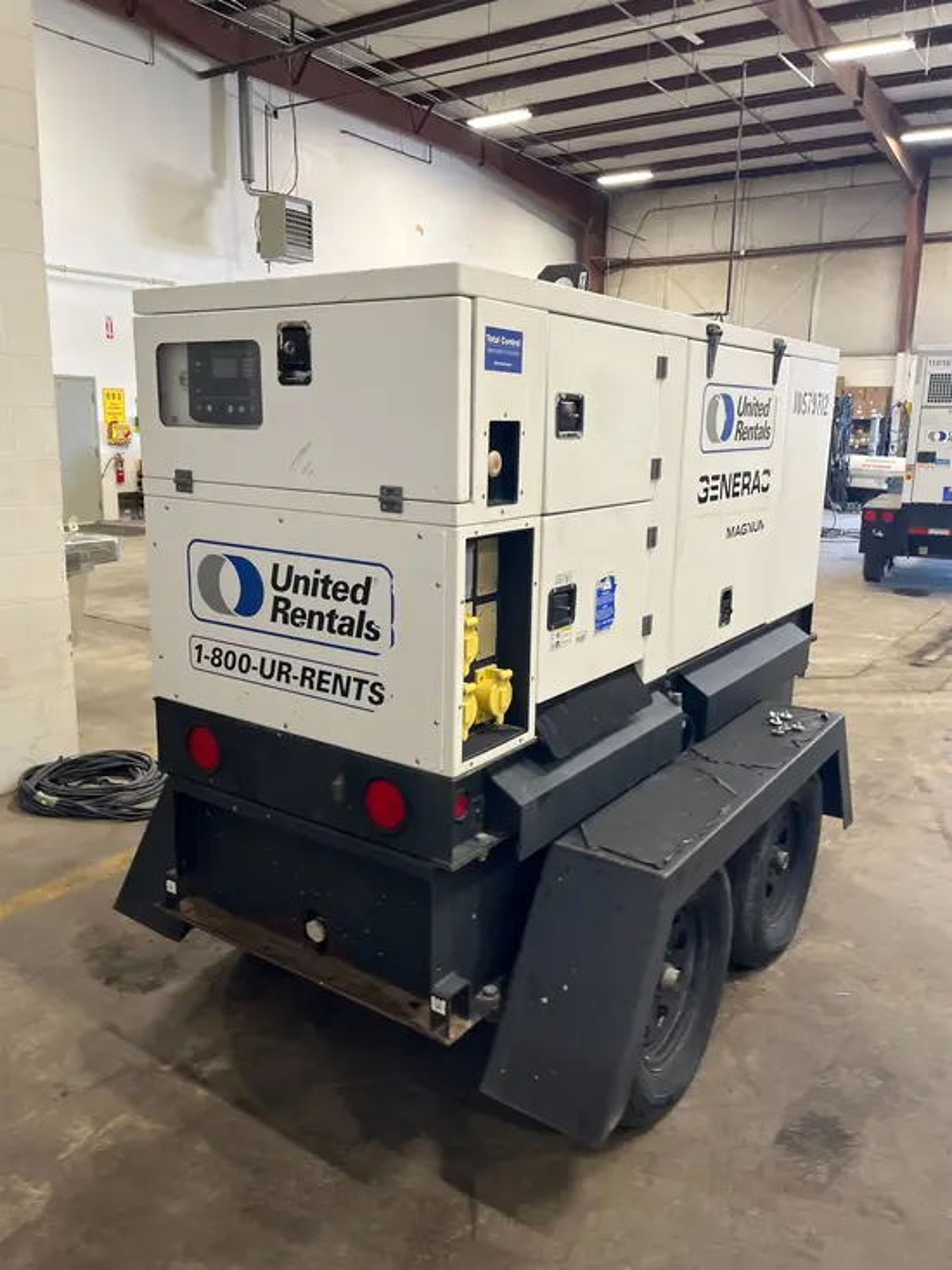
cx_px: 476
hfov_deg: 53.1
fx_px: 953
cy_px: 635
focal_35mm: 26
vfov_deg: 67.3
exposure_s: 1/60
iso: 80
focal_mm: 5.1
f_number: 1.6
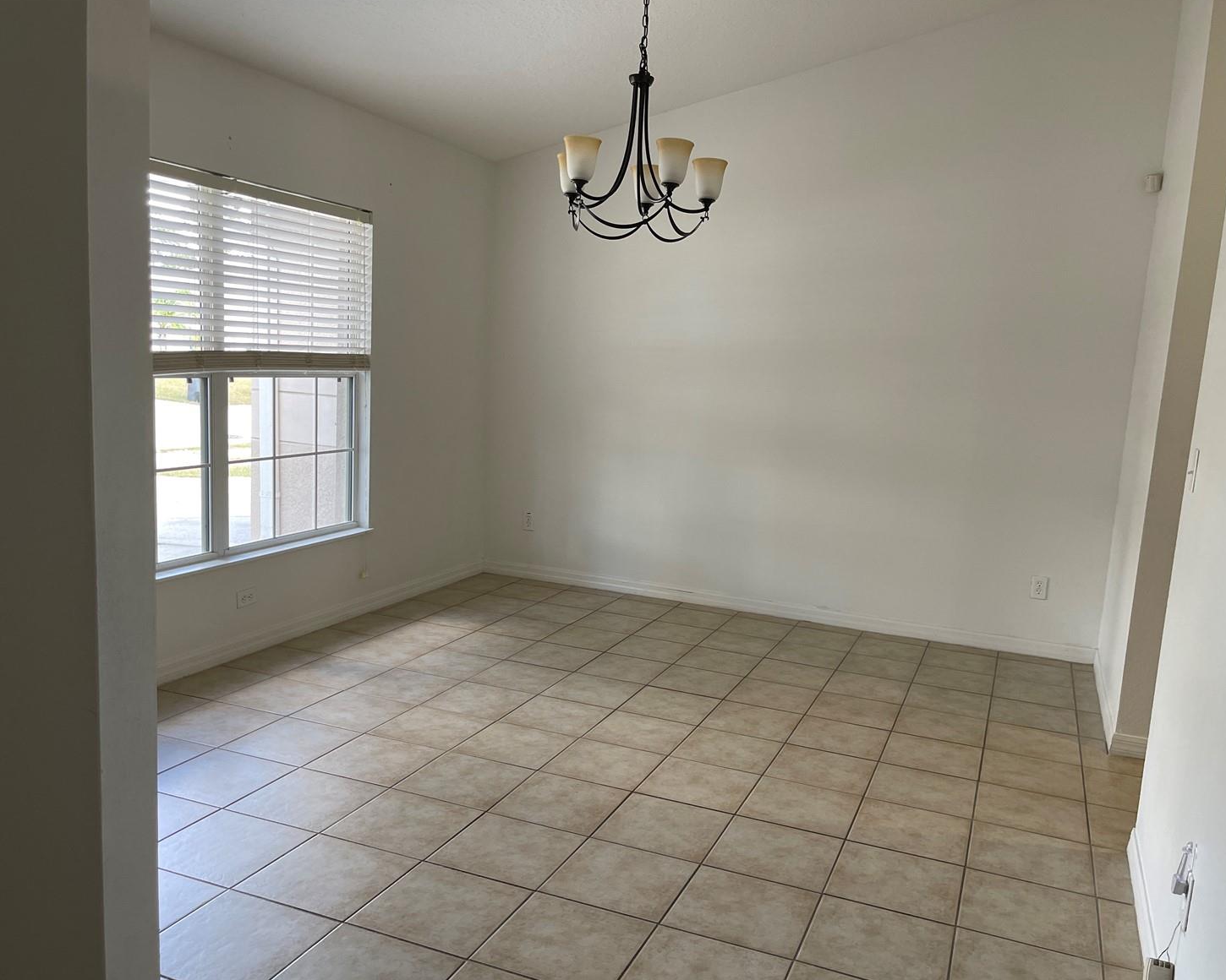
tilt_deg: -7.1
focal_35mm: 28
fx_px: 1016
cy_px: 501
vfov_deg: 51.5
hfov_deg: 62.2
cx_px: 636
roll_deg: -2.4
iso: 125
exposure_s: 1/120
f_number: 1.6
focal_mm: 5.1
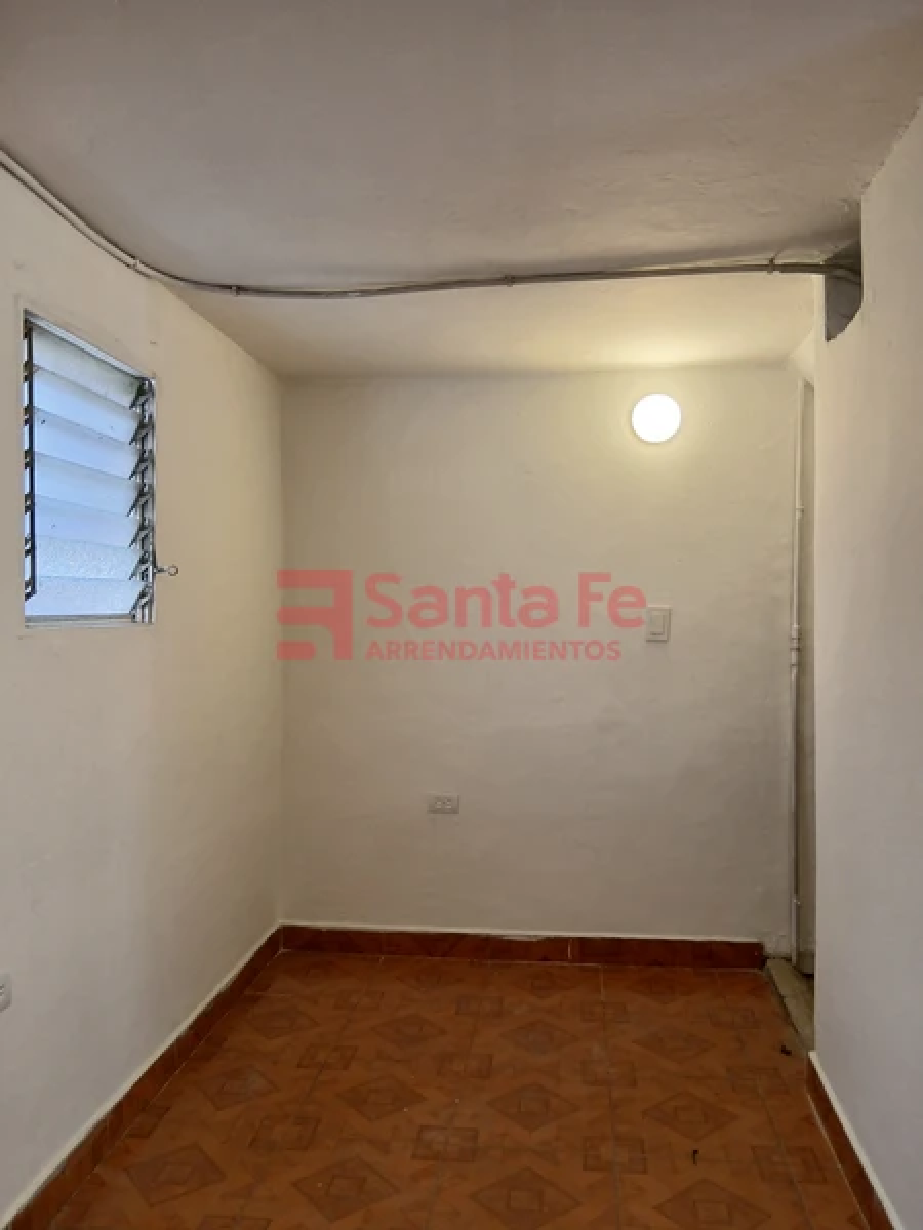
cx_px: 462
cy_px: 615
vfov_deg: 67.3
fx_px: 924
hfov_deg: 53.1
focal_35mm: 26
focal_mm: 3.98
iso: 64
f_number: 1.8
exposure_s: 1/60
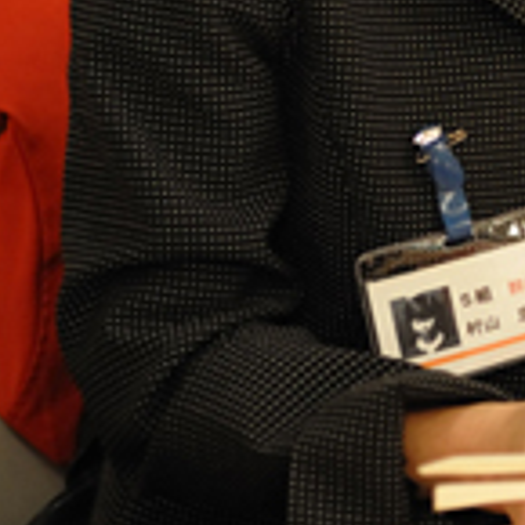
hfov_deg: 8.9
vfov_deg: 9.1
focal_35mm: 188
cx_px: 992
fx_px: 3226
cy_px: -217
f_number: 2.8
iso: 1800
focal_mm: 50
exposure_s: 1/100
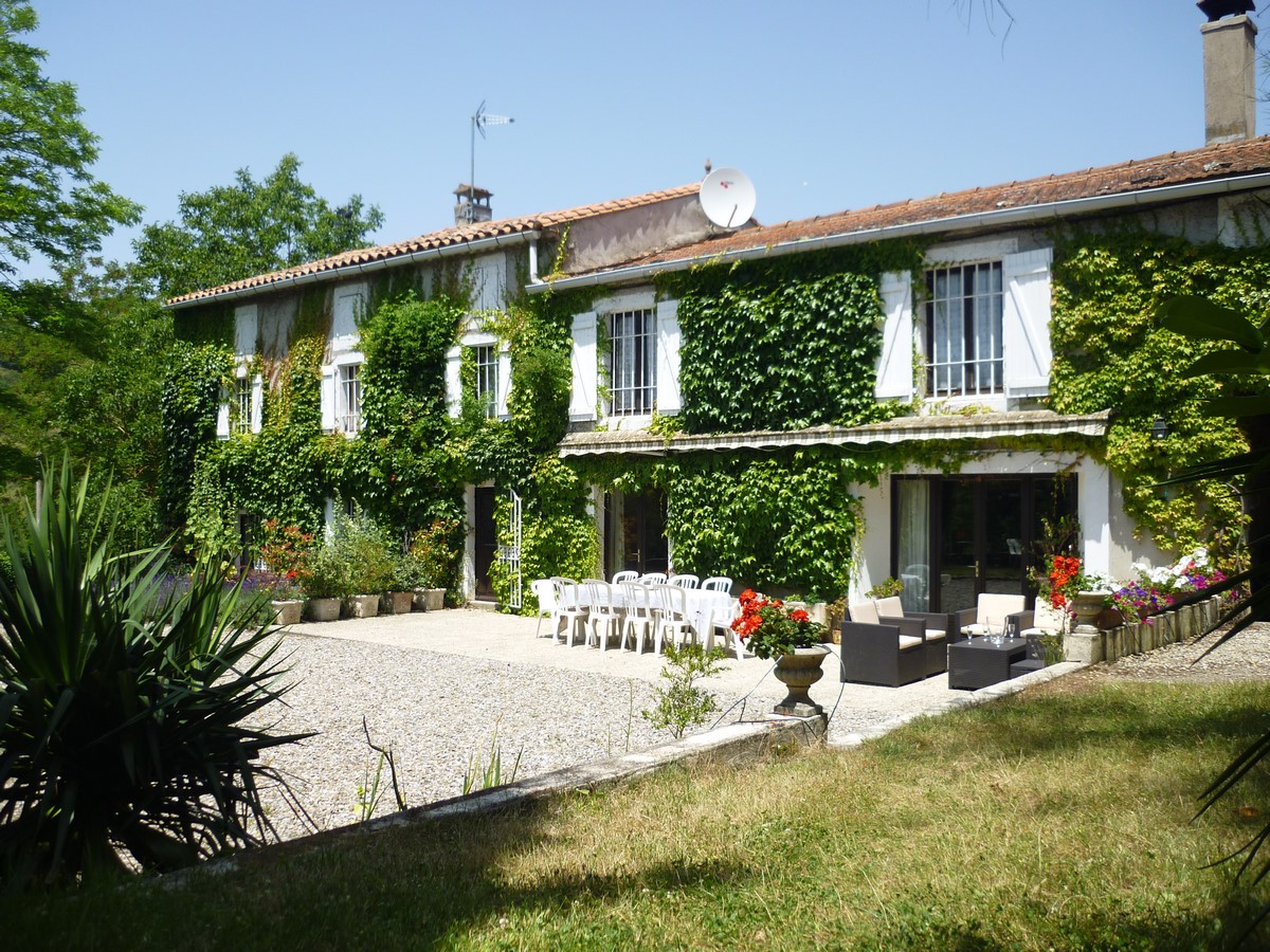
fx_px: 1137
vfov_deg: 45.4
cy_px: 476
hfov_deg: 58.4
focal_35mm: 31
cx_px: 635
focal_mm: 5.5
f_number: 8
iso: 80
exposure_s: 1/125
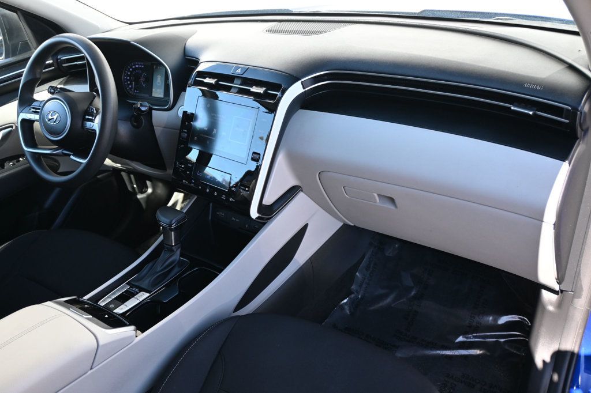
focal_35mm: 29
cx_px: 296
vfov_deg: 44.6
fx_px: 480
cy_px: 196
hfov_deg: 63.2
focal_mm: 19.5
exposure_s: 1/200
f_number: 3.8
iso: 400
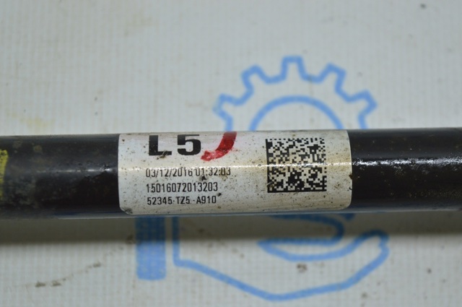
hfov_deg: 24.6
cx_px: 231
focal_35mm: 82
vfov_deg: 16.5
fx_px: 1057
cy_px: 154
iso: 400
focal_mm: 55
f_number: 5.6
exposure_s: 1/60
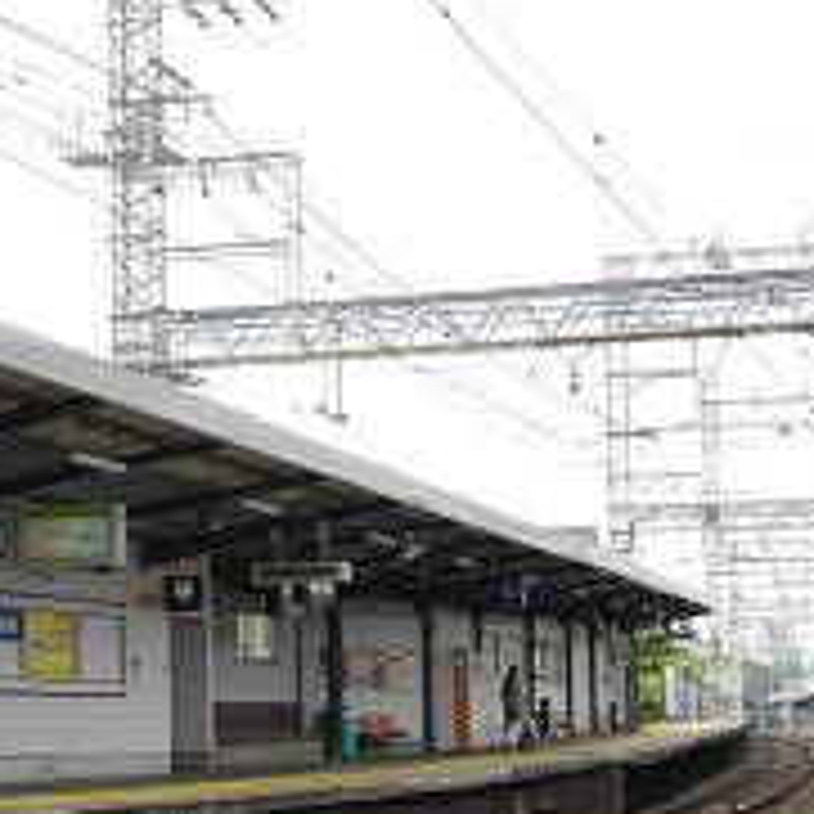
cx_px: 209
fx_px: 2527
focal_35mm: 95
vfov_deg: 18.2
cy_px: 639
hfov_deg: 18.2
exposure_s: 1/320
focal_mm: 8.8
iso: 100
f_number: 3.6
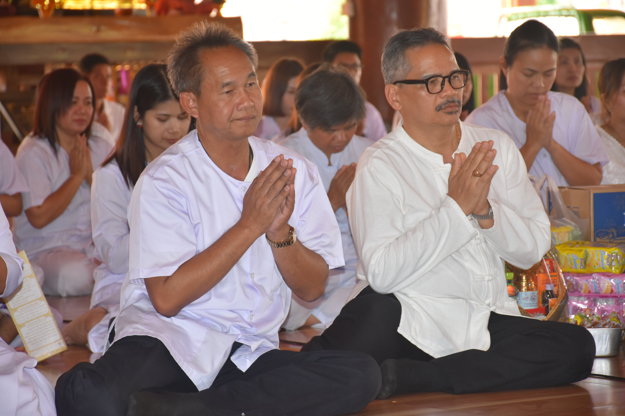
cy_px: 208
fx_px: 2734
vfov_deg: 8.7
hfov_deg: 13.0
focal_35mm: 158
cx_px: 312
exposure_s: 1/60
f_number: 5.6
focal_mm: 105
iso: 1000
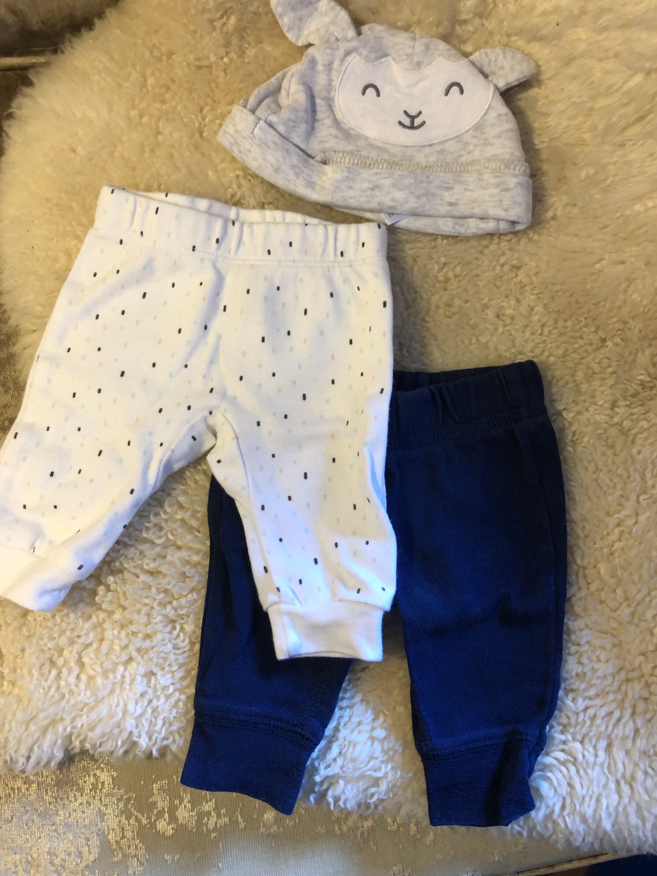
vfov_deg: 59.9
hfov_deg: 46.8
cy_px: 413
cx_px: 331
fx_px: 759
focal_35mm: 30
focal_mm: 3.99
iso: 50
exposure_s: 1/15
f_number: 1.8
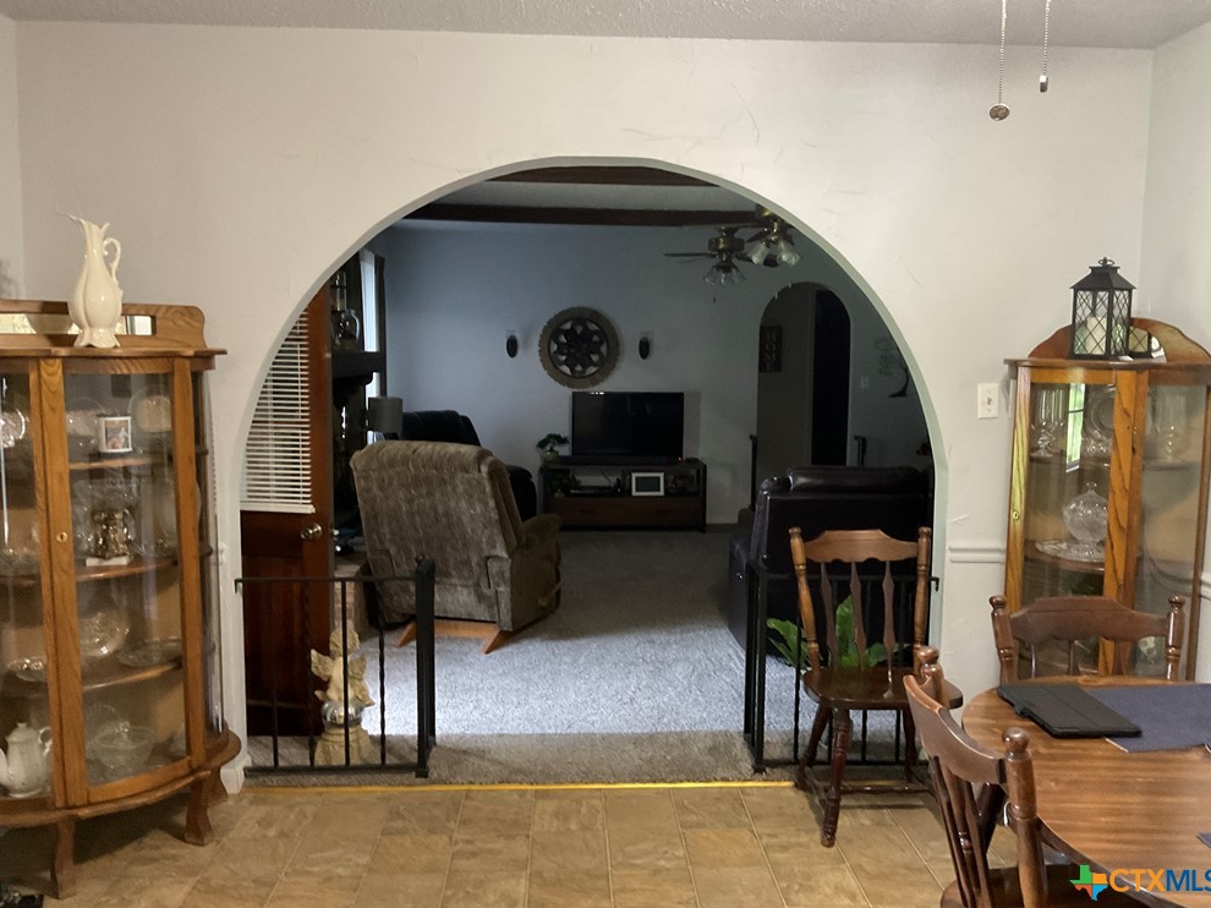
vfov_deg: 46.8
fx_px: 1049
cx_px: 623
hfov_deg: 60.0
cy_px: 455
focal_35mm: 30
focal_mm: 3
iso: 250
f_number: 1.8
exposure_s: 1/40
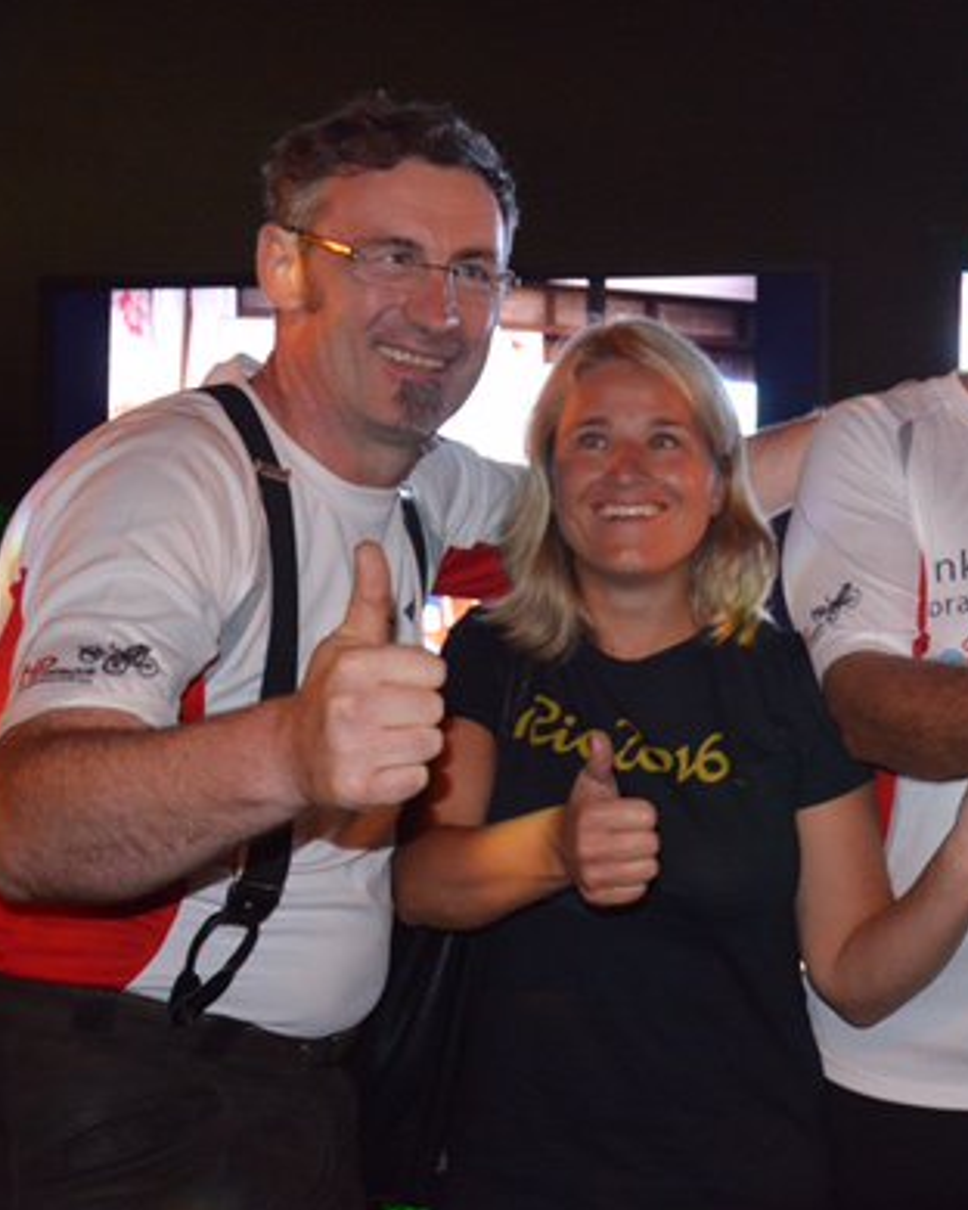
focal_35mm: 60
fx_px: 2149
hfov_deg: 24.3
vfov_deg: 31.4
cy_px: 586
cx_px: 962
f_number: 4
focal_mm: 26
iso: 3200
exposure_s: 1/60
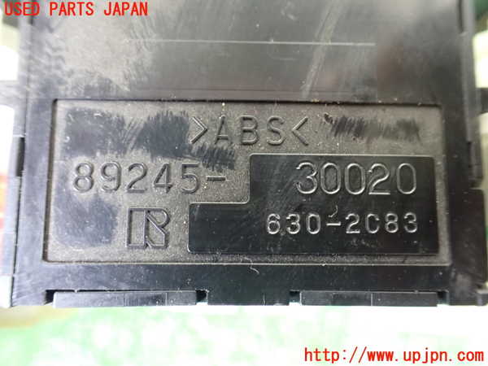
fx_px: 423
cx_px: 244
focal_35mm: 30
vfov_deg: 46.8
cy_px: 183
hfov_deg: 60.0
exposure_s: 1/30
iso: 1250
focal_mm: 5.4
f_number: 2.3
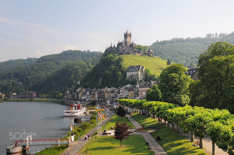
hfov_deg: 43.6
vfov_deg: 29.8
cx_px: 117
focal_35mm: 45
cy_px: 78
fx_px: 292
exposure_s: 1/320
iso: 200
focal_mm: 30
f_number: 10
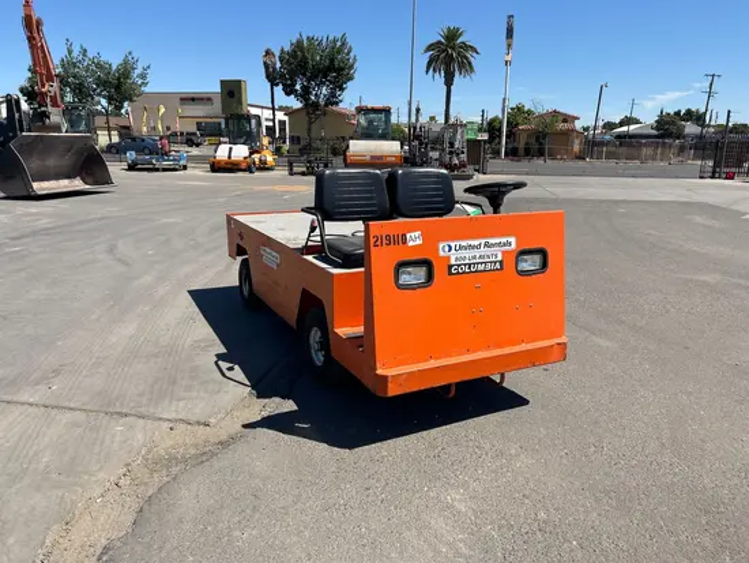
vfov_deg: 53.1
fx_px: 563
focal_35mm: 26
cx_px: 374
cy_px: 282
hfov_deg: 67.3
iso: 50
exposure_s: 1/4115
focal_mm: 5.7
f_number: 1.5
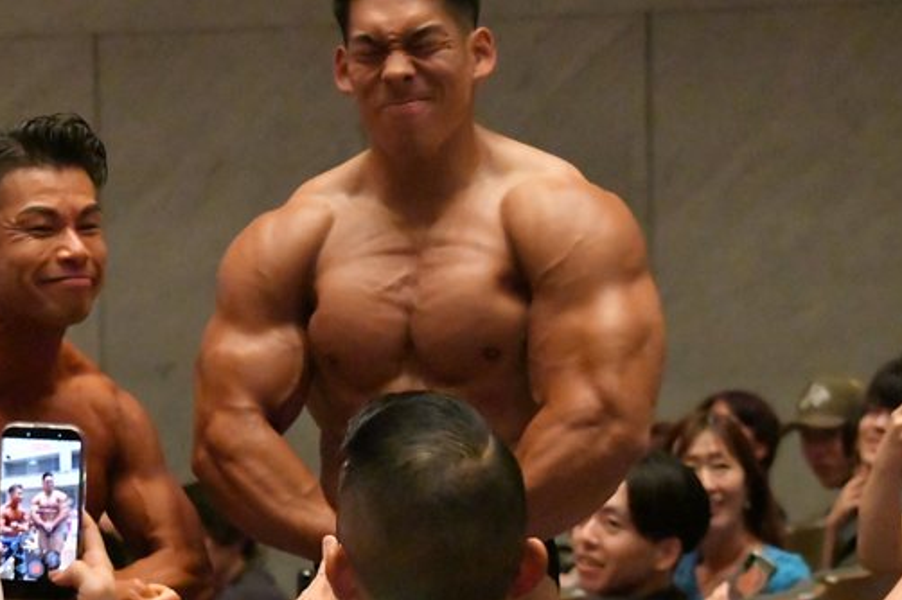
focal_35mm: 190
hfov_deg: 10.8
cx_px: 222
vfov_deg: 7.2
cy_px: 289
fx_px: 4757
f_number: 5.6
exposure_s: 1/400
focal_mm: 82
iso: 25600
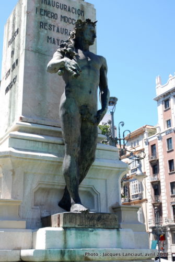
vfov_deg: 42.3
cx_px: 88
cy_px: 131
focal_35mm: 46
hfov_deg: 29.0
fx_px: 338
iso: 100
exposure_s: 1/125
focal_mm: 31
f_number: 5.6
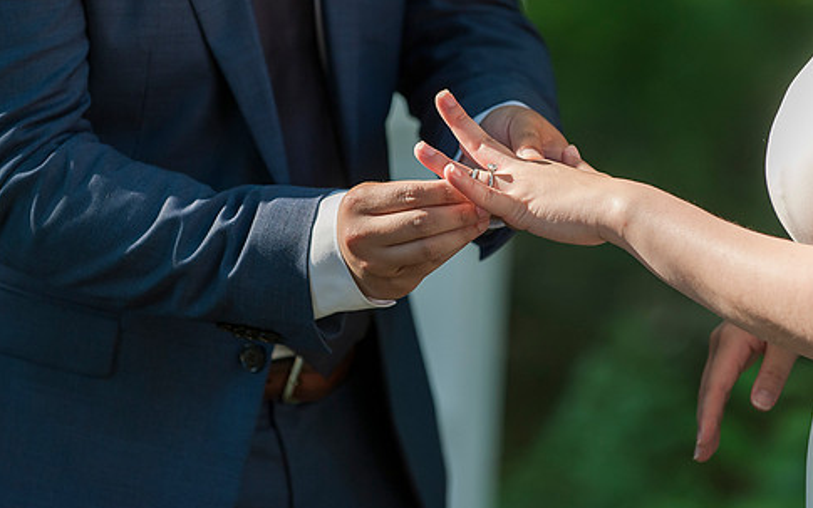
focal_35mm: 195
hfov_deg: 10.8
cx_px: 429
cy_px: 213
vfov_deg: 6.7
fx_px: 4320
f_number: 3.5
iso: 800
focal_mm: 160
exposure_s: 1/1600
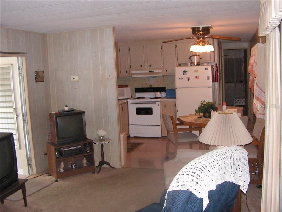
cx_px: 141
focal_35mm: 36
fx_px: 293
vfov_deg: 39.7
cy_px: 106
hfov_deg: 51.4
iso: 200
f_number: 3.2
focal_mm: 6
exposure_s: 1/40
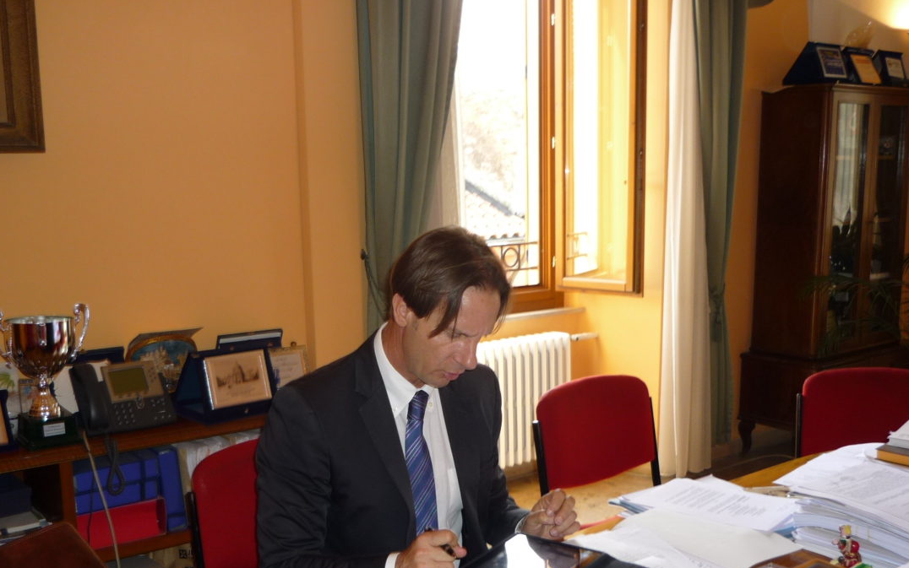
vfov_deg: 32.5
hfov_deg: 50.4
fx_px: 966
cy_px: 372
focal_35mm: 39
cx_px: 433
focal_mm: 5.5
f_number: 2.8
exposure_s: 1/50
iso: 100
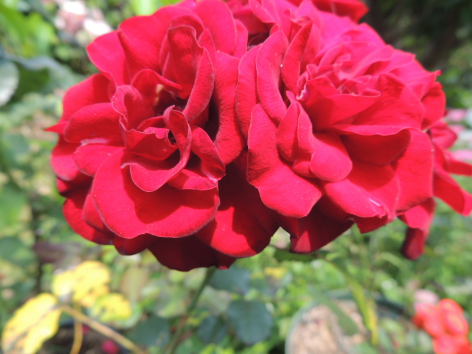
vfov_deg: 56.8
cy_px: 177
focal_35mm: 24
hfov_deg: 71.6
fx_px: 327
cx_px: 236
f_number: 3
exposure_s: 1/320
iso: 100
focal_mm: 4.3
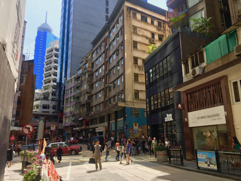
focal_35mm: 29
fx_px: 202
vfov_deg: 48.2
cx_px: 120
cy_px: 90
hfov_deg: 61.7
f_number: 2.2
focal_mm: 4.15
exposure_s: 1/706
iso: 32
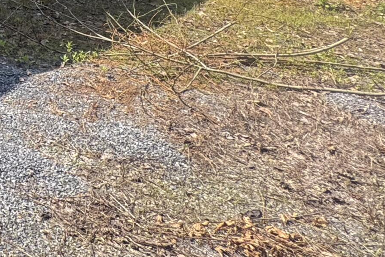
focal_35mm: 49
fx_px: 524
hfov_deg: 26.1
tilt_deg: -1.6
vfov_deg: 22.2
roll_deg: -0.4
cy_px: -140
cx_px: -224
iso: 40
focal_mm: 2.22
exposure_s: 1/279
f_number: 2.2
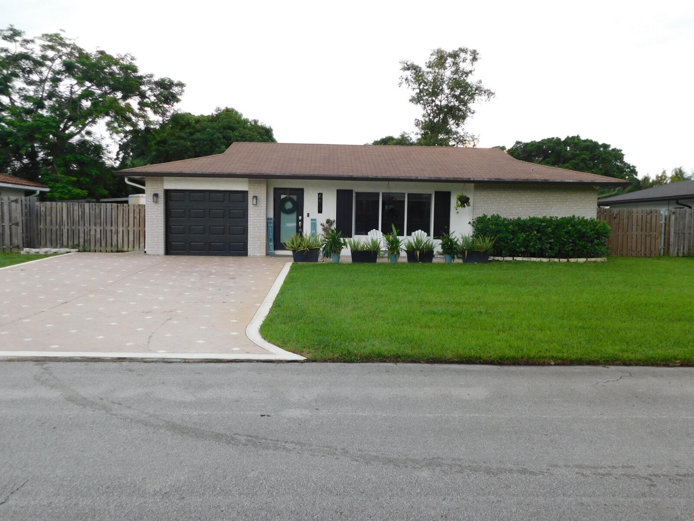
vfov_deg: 49.7
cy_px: 260
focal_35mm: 28
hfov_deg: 63.4
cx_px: 347
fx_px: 561
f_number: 3.2
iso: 125
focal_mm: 4.9
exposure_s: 1/100
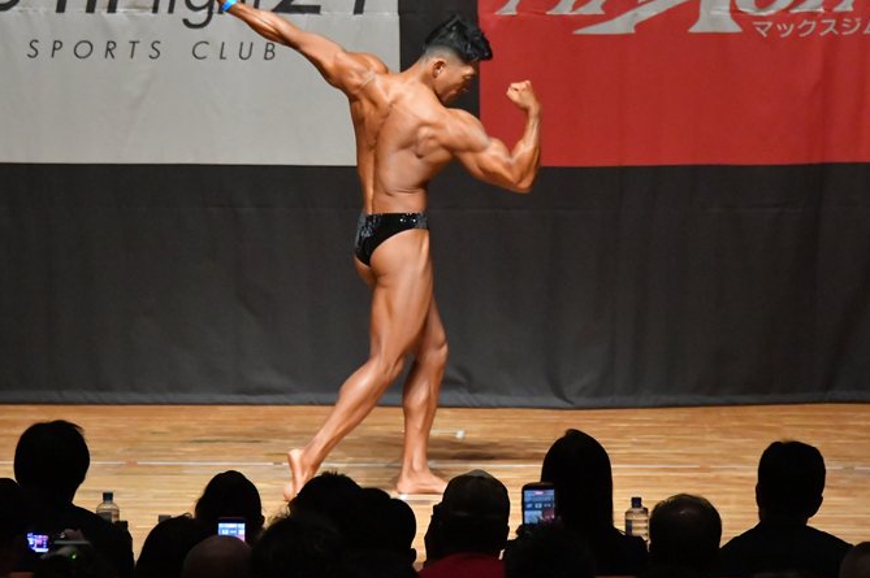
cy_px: 273
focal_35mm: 278
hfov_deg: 7.4
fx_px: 6713
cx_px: 413
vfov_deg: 4.9
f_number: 5.6
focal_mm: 160
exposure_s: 1/400
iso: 12800
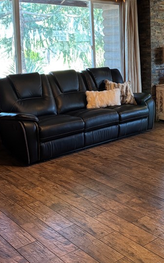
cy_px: 77
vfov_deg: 41.0
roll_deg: +1.0
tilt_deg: -5.2
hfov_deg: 25.3
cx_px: 171
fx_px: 344
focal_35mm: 48
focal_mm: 6.76
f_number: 1.78
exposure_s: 1/60
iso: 400
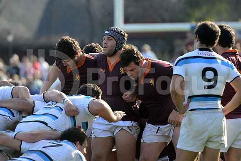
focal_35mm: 270
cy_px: 80
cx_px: 120
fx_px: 1808
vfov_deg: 5.1
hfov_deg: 7.6
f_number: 4
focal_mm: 270
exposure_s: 1/500
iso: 500
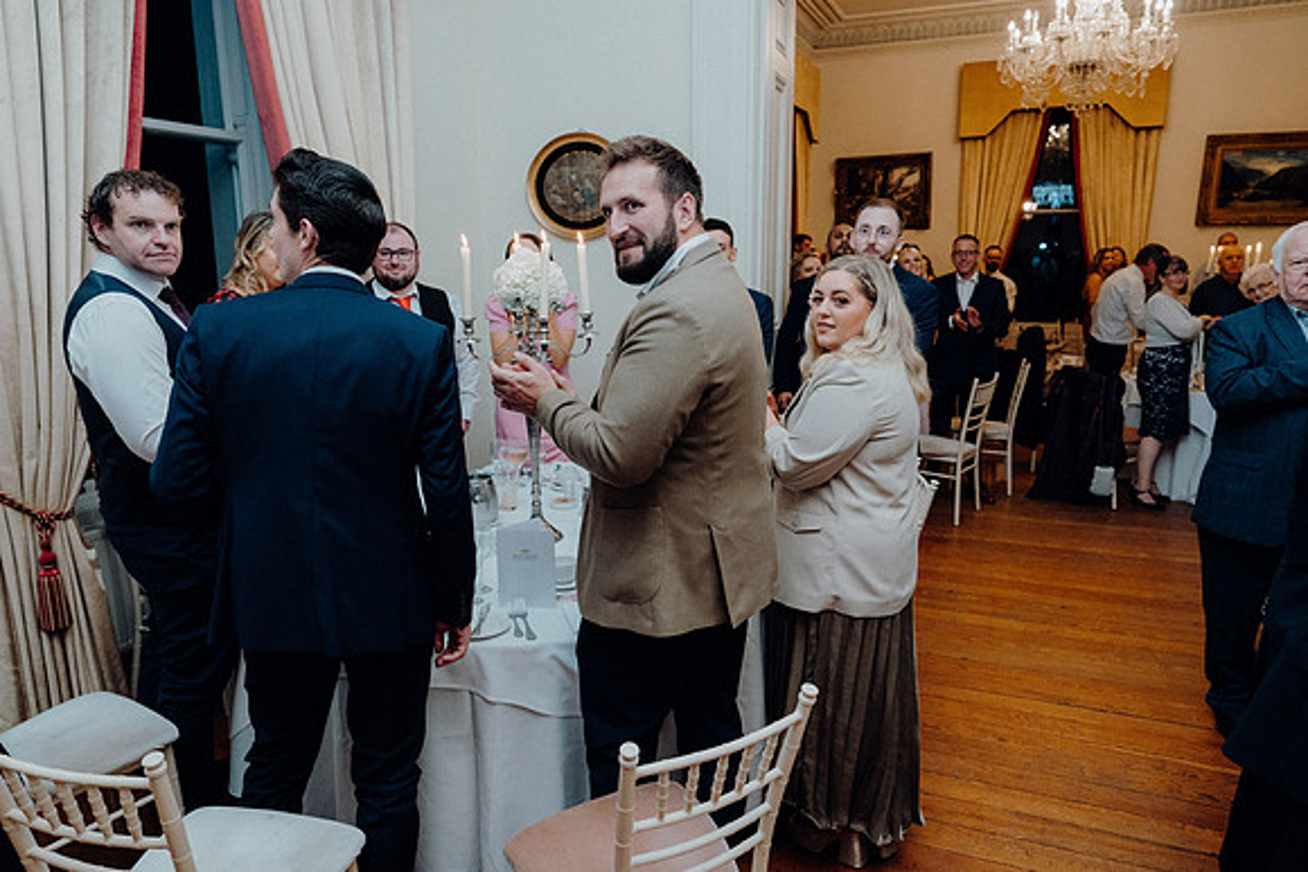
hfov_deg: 73.7
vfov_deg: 53.2
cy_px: 436
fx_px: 872
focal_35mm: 24
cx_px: 654
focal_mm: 24
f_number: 3.5
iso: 2500
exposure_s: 1/160
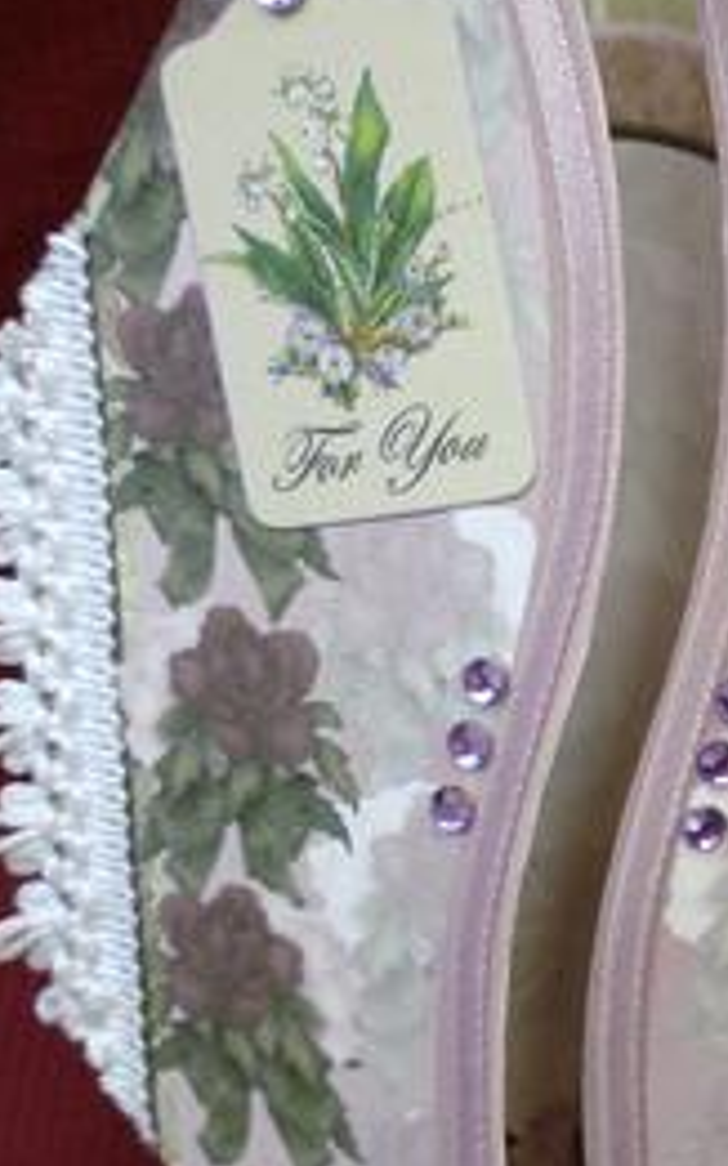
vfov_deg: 38.2
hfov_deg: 23.7
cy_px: 617
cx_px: 665
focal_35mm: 53
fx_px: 1683
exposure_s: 1/80
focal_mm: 5.2
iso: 80
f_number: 3.3
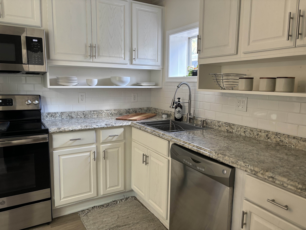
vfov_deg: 53.1
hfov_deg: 67.3
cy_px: 115
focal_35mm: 26
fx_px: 230
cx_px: 153
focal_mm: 5.96
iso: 200
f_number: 1.6
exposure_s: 1/60
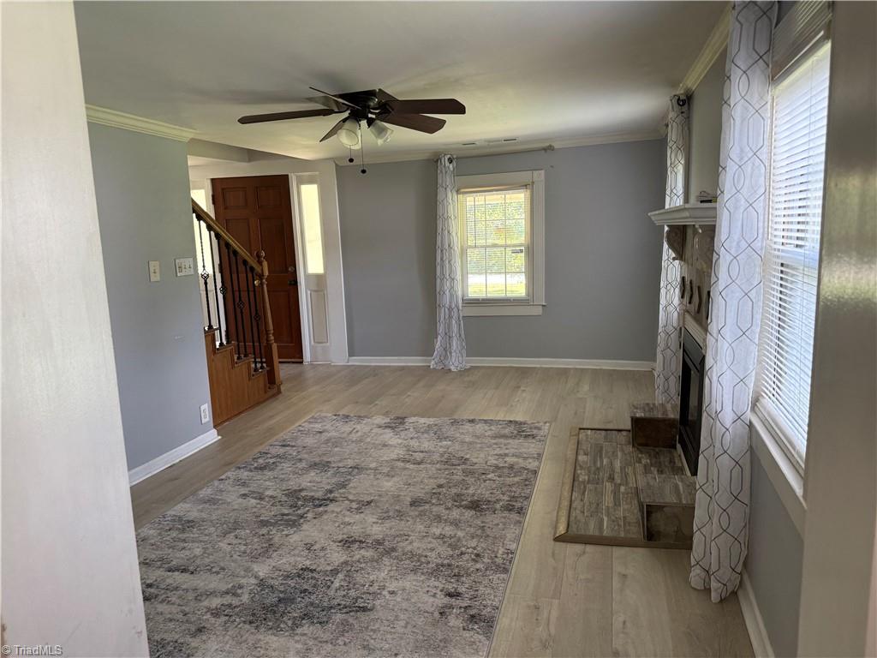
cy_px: 329
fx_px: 608
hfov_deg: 71.6
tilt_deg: -10.0
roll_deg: +2.5
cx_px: 438
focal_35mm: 24
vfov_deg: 56.8
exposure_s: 1/60
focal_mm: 6.76
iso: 160
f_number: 1.78
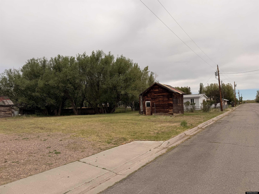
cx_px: 130
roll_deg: +0.2
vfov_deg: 56.8
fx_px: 180
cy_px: 97
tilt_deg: +2.1
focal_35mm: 24
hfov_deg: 71.6
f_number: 1.78
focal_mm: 6.76
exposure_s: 1/7353
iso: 80
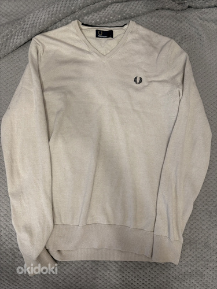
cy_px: 144
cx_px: 108
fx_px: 217
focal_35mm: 26
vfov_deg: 67.3
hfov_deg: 53.1
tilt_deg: -85.0
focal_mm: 5.96
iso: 160
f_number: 1.6
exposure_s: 1/50
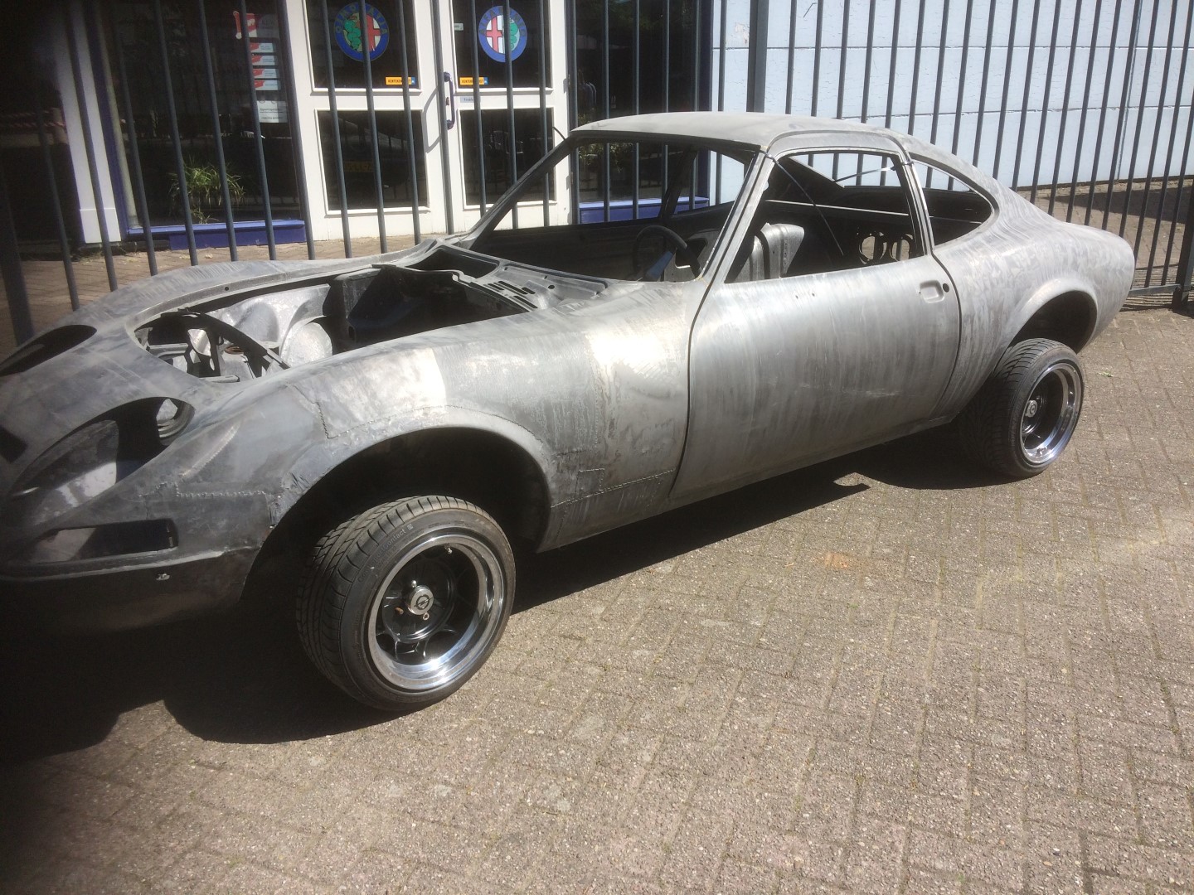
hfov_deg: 61.7
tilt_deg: -19.6
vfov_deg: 48.2
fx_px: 1000
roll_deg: +1.9
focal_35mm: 29
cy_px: 448
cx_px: 597
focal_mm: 4.15
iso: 32
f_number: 2.2
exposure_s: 1/1520
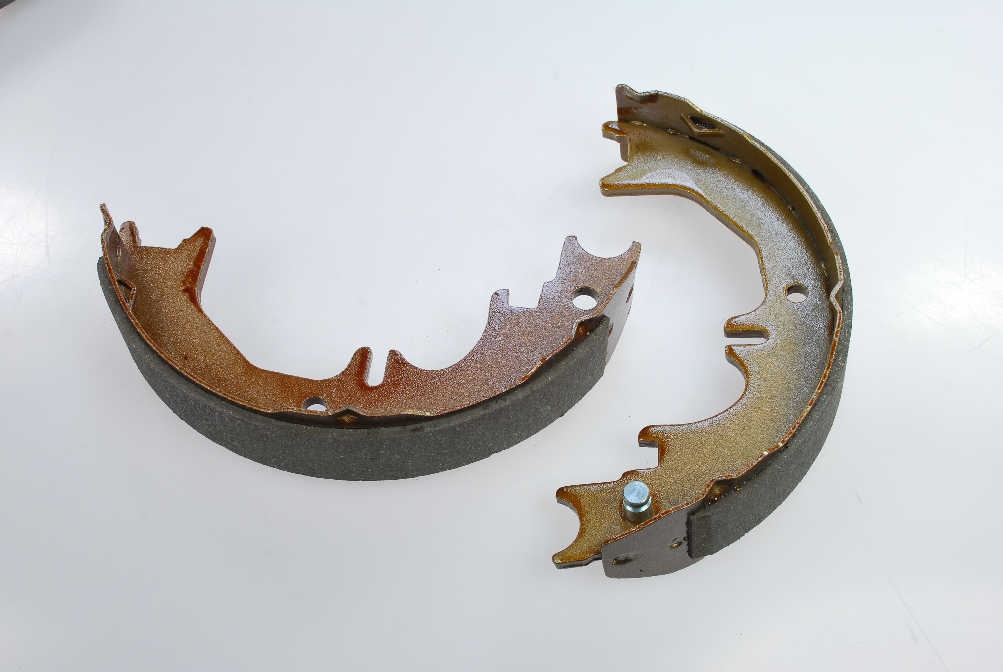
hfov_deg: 41.1
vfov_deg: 28.2
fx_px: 1339
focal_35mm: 48
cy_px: 336
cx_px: 502
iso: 200
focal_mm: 32
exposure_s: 1/25
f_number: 13
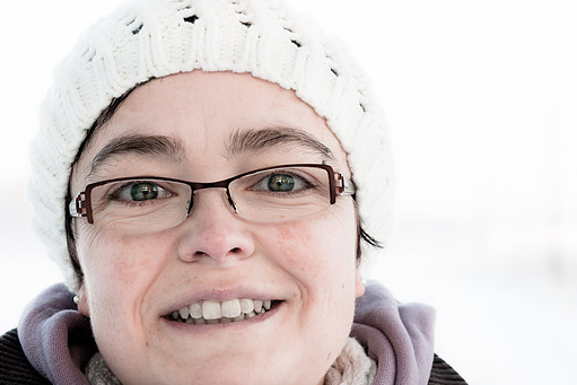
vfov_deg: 14.6
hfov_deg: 21.8
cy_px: 180
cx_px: 276
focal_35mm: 94
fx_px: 1500
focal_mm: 55
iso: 200
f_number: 5.6
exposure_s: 1/250
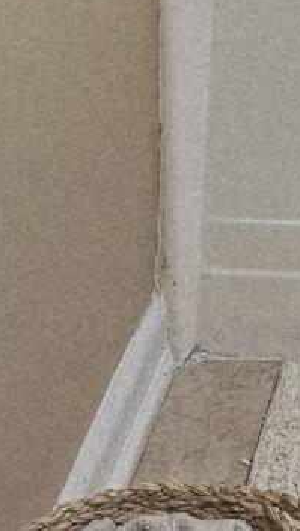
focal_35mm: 142
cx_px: 689
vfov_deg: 11.9
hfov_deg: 8.0
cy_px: -779
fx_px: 2005
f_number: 1.7
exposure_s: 1/120
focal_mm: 6.3
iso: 50
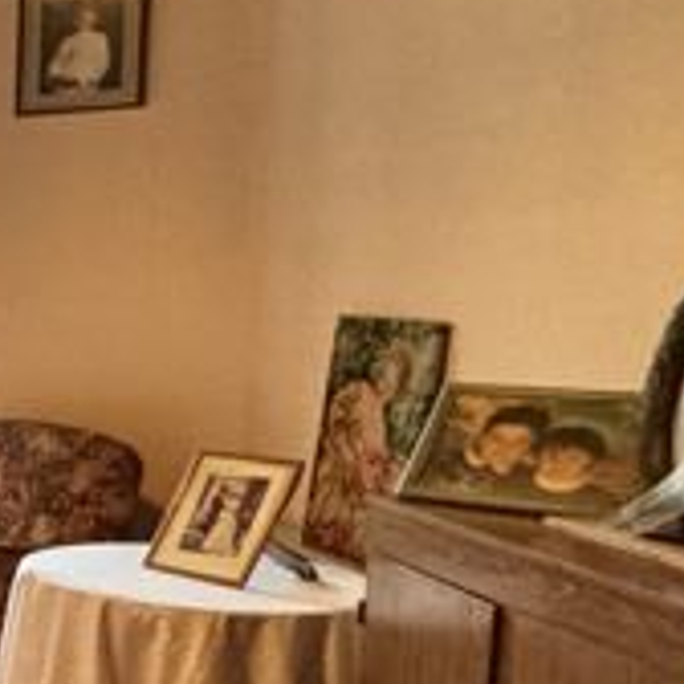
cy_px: 379
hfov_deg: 16.6
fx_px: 1319
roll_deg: +3.6
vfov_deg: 29.1
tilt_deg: -5.8
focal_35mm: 59
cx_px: -839
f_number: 2.2
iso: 320
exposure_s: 1/50
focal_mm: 2.22
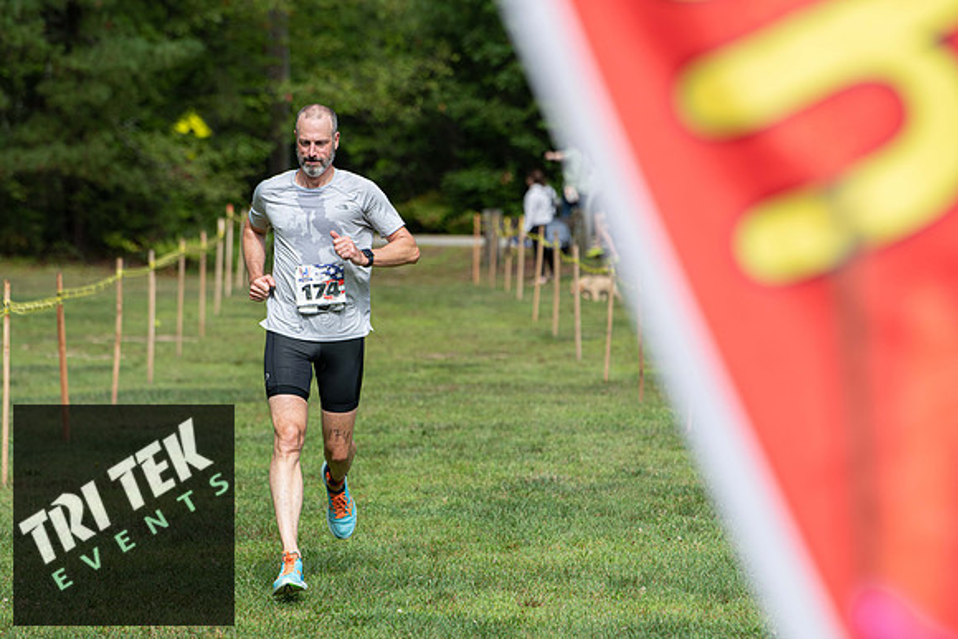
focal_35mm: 200
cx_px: 479
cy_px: 320
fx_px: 5323
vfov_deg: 6.9
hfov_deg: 10.3
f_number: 5
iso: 200
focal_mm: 200
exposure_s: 1/1000
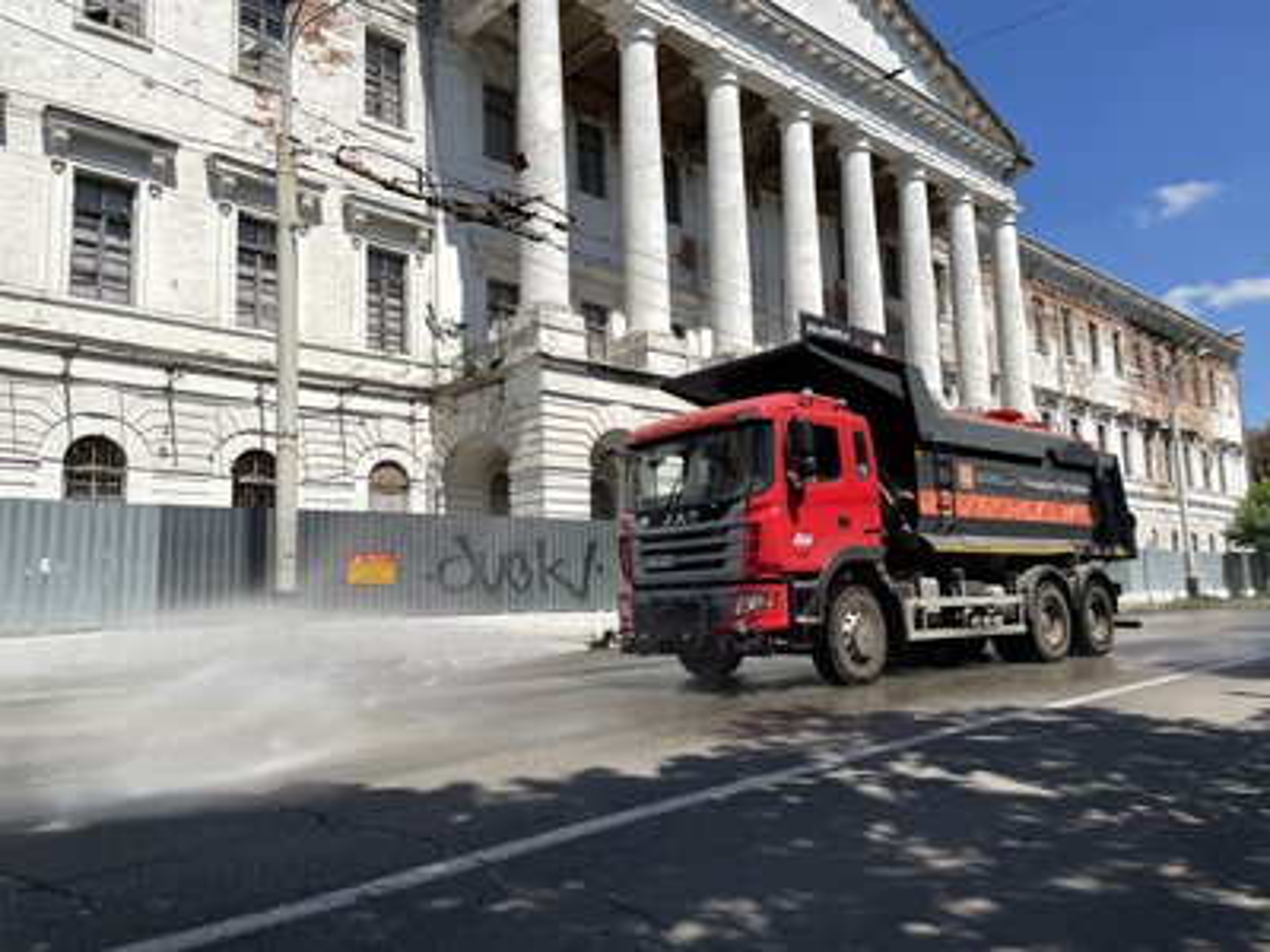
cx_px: 635
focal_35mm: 26
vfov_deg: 53.1
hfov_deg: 67.3
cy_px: 476
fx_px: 954
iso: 32
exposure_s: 1/5291
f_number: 1.6
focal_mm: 4.2
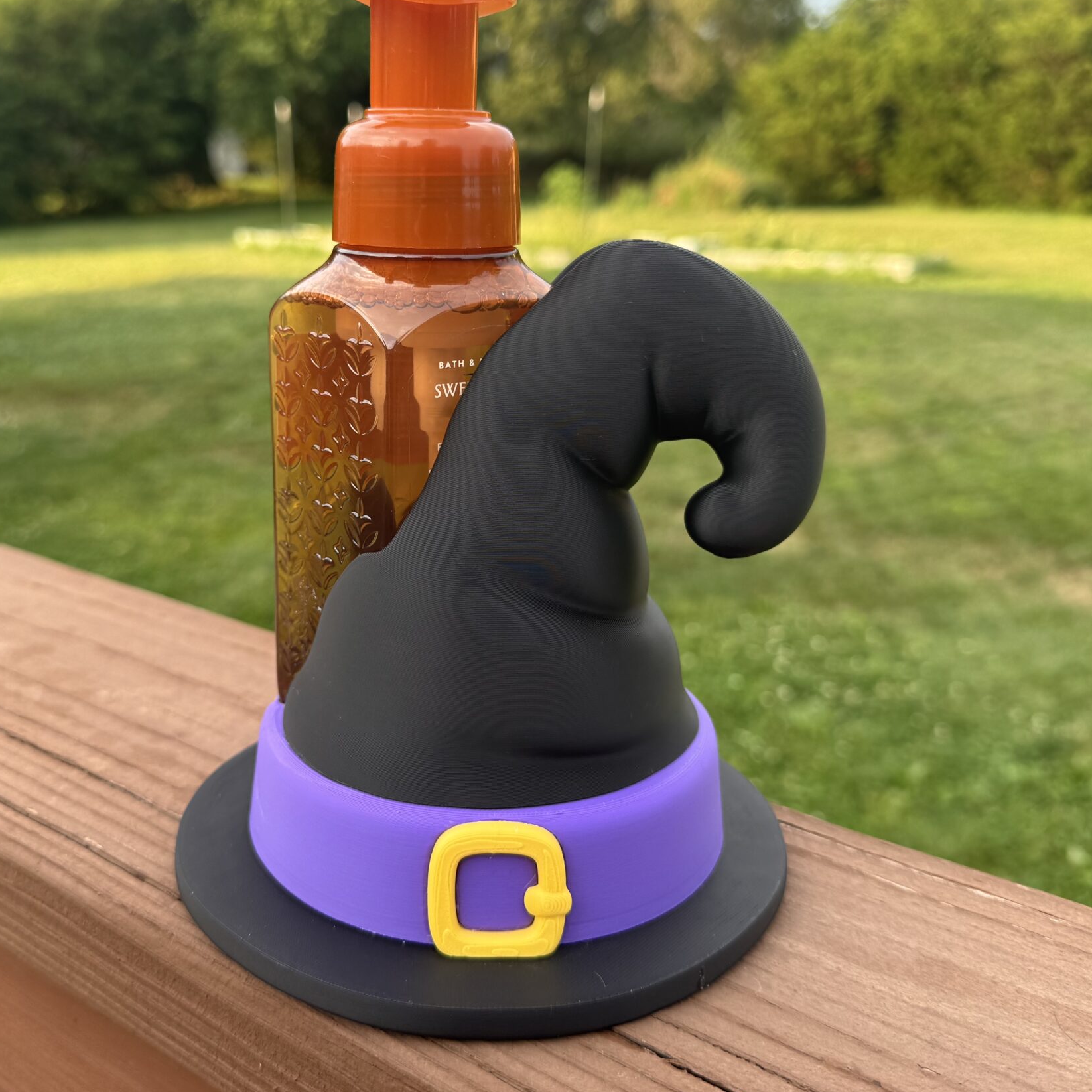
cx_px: 481
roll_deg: -1.6
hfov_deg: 49.6
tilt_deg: -13.2
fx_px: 1178
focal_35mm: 33
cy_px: 462
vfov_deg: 49.6
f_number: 1.78
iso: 80
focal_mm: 6.76
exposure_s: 1/553
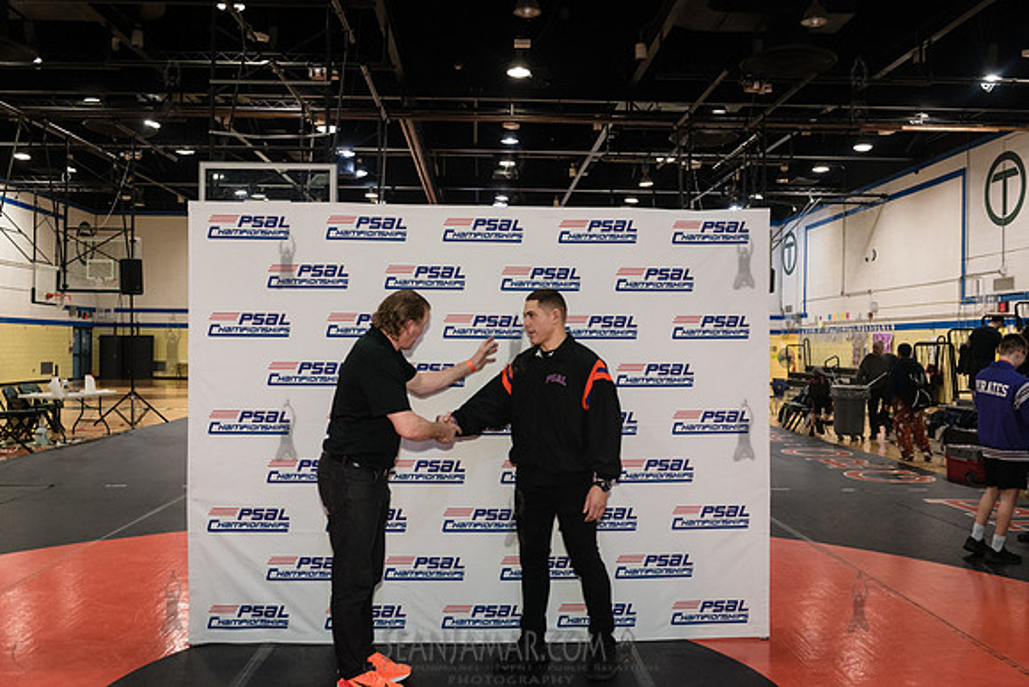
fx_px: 915
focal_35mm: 32
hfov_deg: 58.7
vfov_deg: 41.1
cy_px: 344
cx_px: 514
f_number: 5
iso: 4000
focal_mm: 32
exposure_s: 1/160
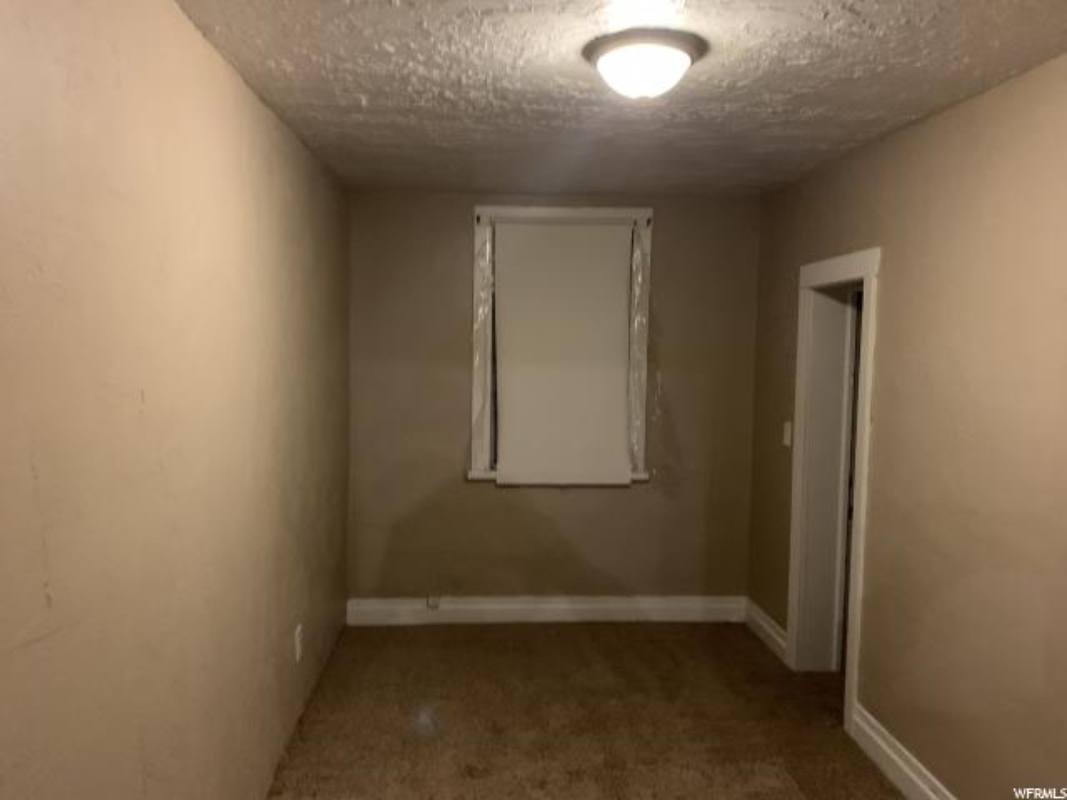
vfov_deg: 53.1
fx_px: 801
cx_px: 534
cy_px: 400
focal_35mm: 26
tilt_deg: -4.2
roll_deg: -1.0
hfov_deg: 67.3
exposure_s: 1/24
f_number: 1.8
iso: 640
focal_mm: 4.25
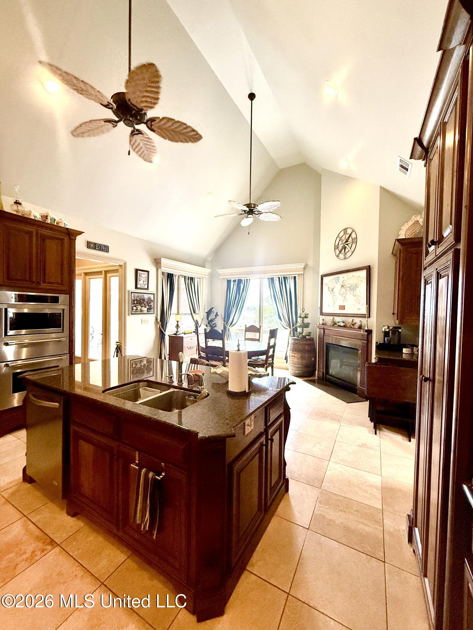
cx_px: 236
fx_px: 255
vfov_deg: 102.1
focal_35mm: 14
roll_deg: -2.2
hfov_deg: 85.7
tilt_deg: -1.1
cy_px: 315
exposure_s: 1/120
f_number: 2.2
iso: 250
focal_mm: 2.22
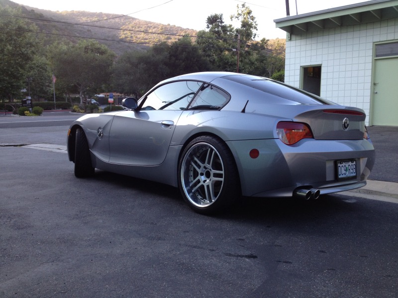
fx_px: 402
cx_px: 199
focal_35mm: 35
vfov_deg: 40.7
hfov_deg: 52.6
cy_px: 149
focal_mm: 4.3
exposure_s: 1/190
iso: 64
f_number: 2.4
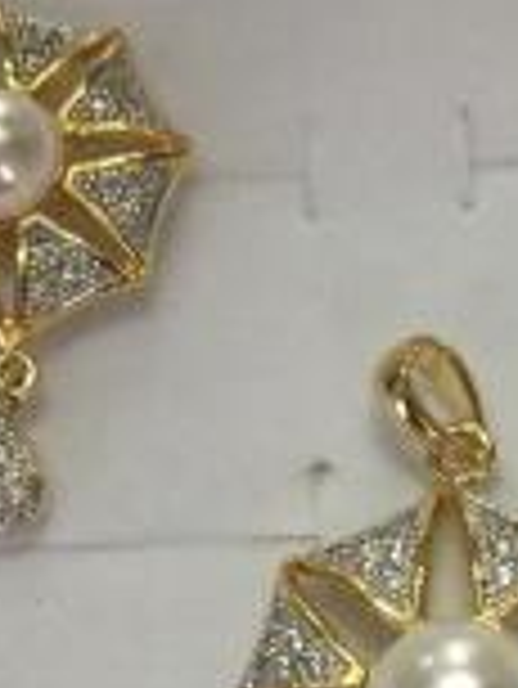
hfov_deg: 17.3
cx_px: 396
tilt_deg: -73.9
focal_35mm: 85
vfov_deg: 23.0
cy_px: 346
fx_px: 1694
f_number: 2.2
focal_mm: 4.15
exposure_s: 1/15
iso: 40
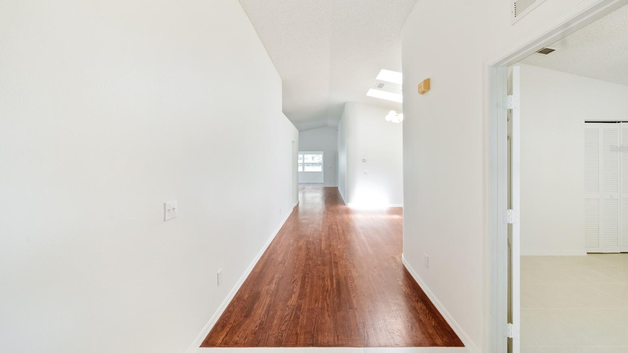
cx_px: 321
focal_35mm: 13
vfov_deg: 77.9
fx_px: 216
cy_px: 148
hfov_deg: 110.8
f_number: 9
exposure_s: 1/30
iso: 2000
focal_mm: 12
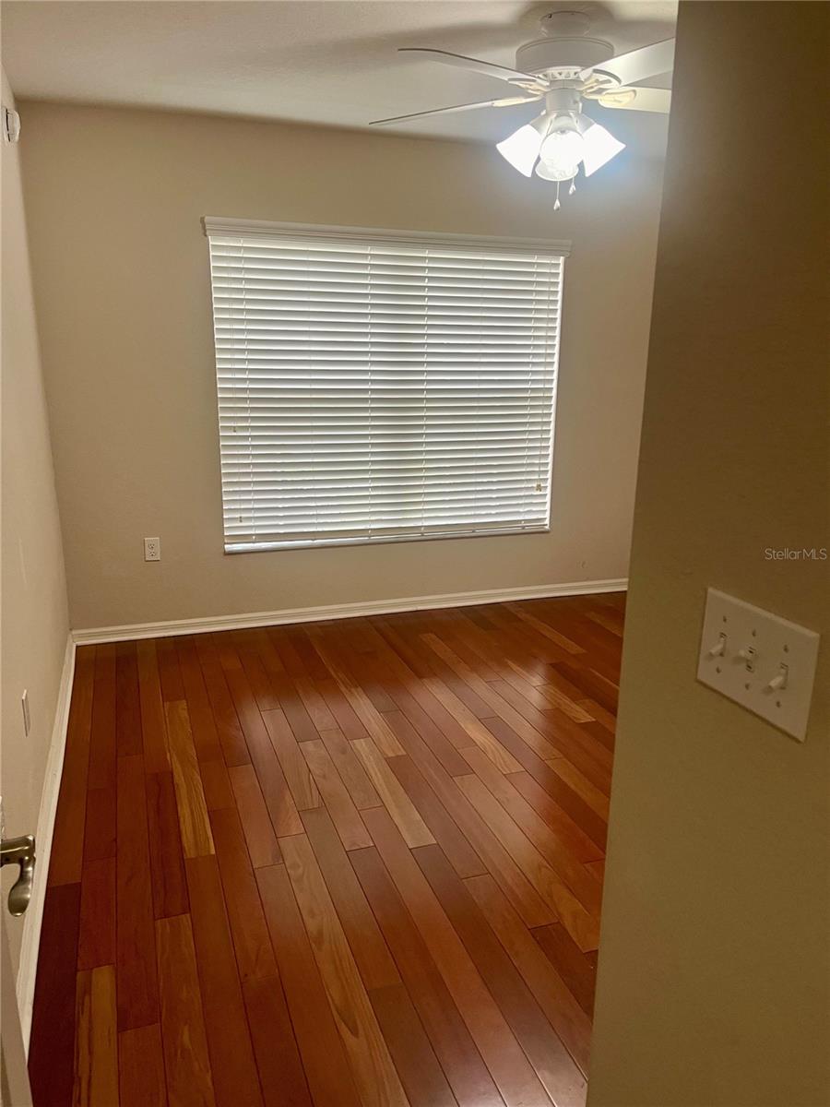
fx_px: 831
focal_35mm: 26
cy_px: 554
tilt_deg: -15.6
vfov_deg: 67.3
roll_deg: -0.7
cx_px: 415
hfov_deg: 53.1
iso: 125
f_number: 1.6
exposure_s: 1/60
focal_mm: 5.1
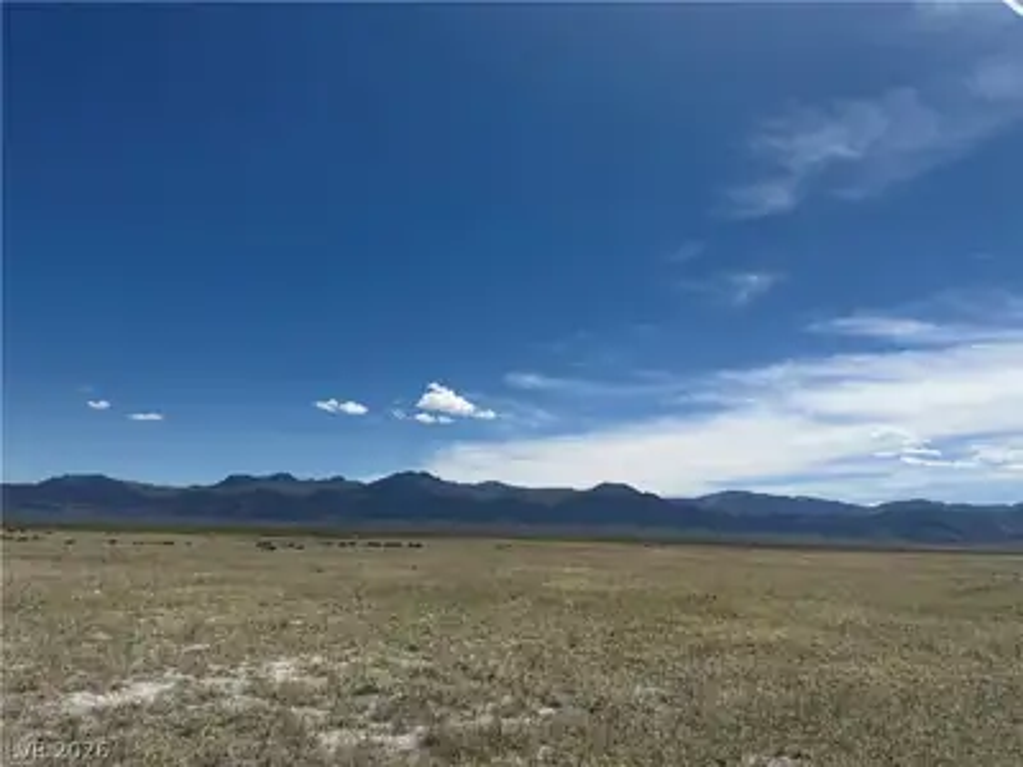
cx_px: 512
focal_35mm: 24
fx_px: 709
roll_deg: -3.9
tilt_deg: +14.6
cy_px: 384
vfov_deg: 56.8
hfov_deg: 71.6
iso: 80
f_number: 1.78
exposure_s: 1/10309
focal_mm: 6.76
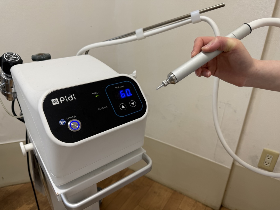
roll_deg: -0.7
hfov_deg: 71.6
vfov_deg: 56.8
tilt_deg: -25.5
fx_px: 194
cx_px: 140
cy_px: 105
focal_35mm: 24
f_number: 1.78
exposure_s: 1/100
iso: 80
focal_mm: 6.76
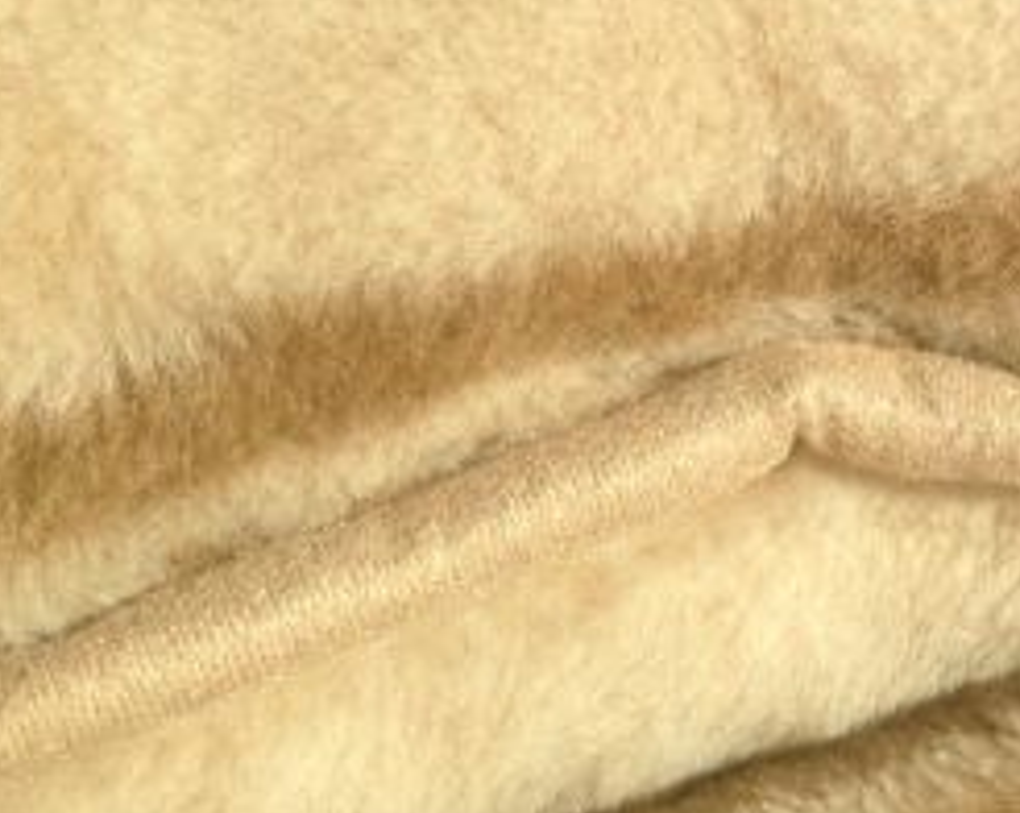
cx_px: 1370
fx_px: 2803
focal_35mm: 93
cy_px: 137
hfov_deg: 18.9
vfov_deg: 16.4
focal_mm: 4.13
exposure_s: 1/1232
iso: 50
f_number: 2.4
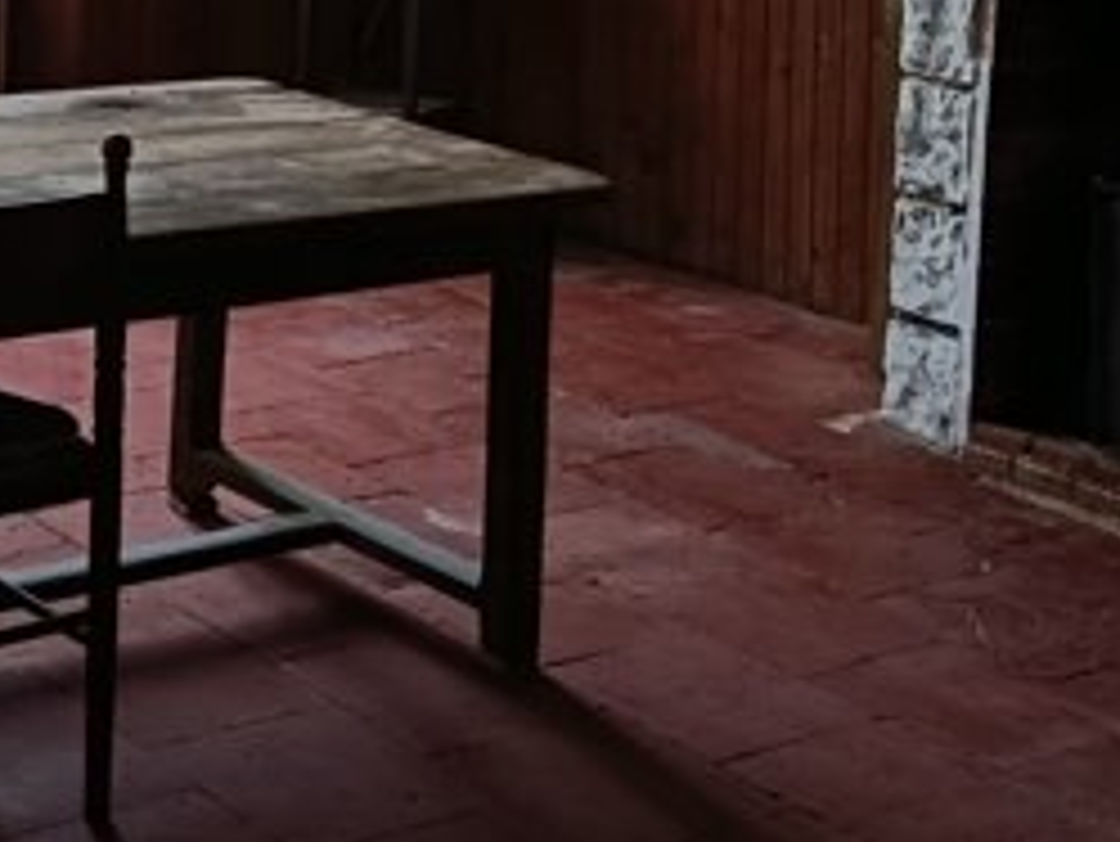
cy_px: -167
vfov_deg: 18.2
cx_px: -85
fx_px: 2493
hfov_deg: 23.8
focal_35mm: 77
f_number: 1.7
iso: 484
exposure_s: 1/100
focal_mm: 5.24
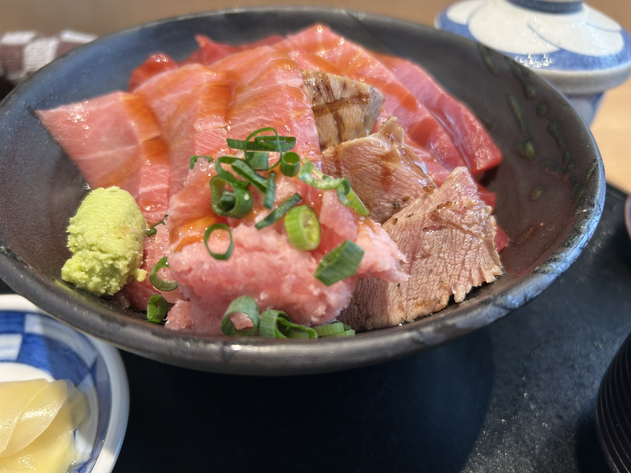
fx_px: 474
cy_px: 236
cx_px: 316
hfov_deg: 67.3
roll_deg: -1.2
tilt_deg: -42.4
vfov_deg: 53.1
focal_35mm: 26
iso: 50
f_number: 1.5
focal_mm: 5.7
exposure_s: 1/100
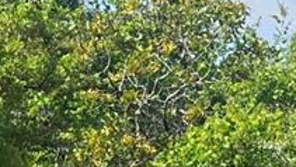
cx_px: 443
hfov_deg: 9.7
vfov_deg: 5.4
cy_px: 418
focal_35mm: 215
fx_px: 1689
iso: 50
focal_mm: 5.1
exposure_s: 1/1517
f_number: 1.6
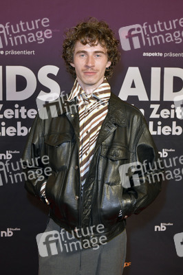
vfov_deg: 39.6
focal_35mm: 50
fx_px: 382
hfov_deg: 26.9
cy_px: 138
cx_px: 92
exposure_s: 1/250
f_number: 6.3
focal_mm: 50
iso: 1600
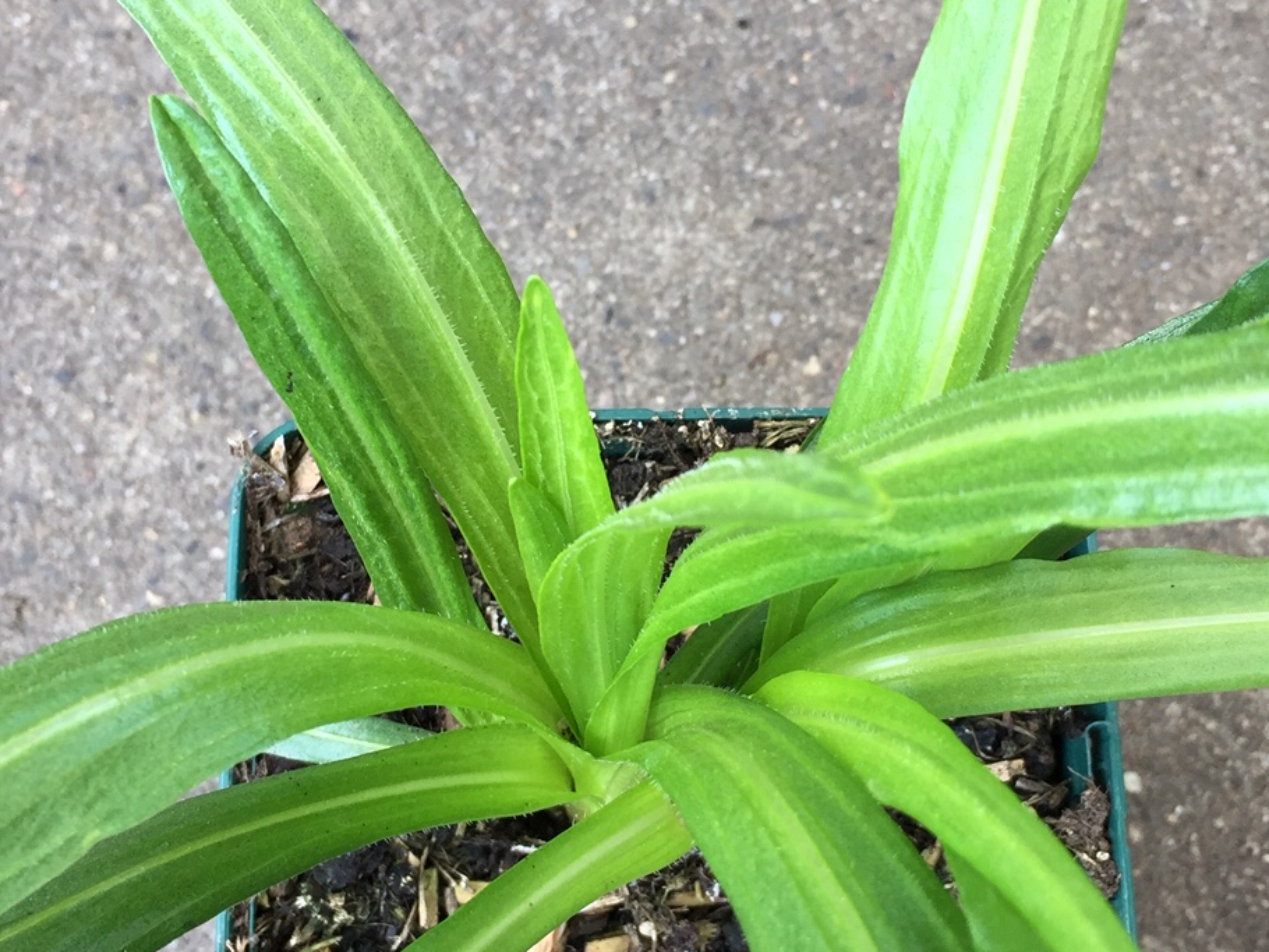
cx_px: 674
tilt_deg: -74.3
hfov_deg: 36.8
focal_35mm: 52
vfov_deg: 28.0
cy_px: 411
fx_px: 1907
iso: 50
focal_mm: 4.15
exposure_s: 1/100
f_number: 2.2
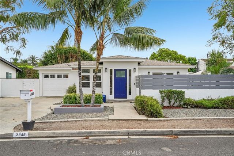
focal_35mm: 29
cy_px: 78
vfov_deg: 45.0
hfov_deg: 63.6
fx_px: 189
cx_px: 117
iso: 100
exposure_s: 1/200
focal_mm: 29
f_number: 8
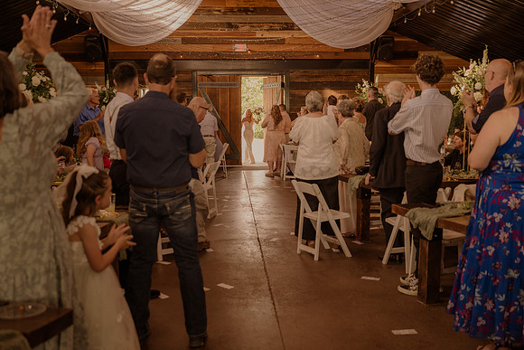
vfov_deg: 34.4
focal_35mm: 39
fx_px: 565
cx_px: 262
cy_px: 175
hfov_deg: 49.8
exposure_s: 1/320
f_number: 2.8
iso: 1000
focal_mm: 38
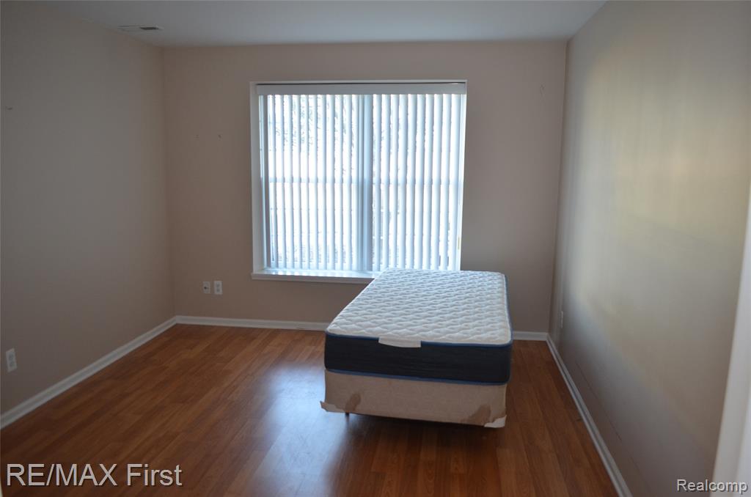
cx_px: 376
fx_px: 562
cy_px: 248
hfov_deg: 67.5
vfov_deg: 47.7
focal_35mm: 27
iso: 640
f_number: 4
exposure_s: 1/60
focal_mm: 18
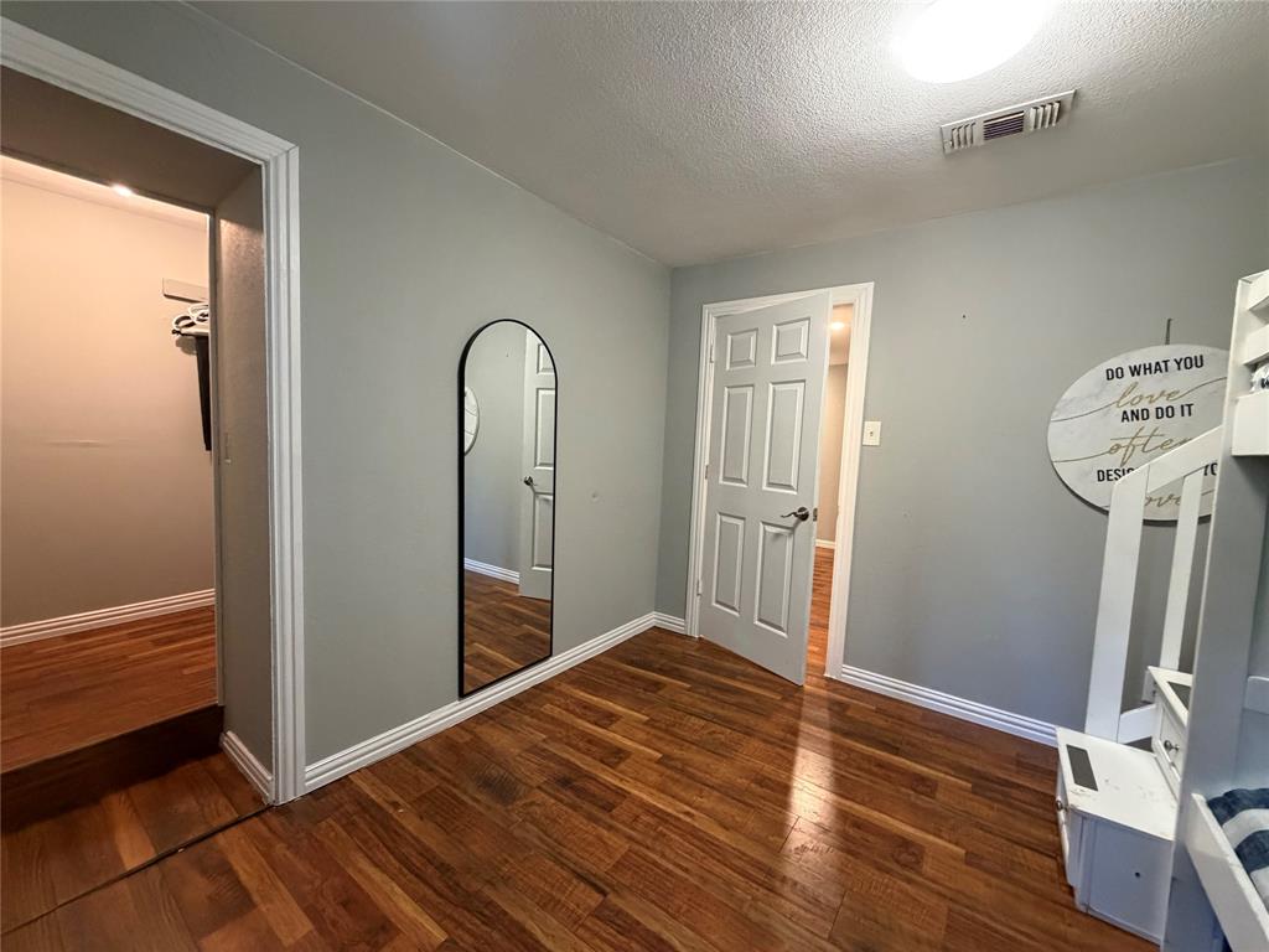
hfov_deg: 102.1
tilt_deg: -2.9
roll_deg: -1.8
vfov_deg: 85.7
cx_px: 634
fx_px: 513
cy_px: 476
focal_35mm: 14
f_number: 2.2
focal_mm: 2.22
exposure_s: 1/60
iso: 640
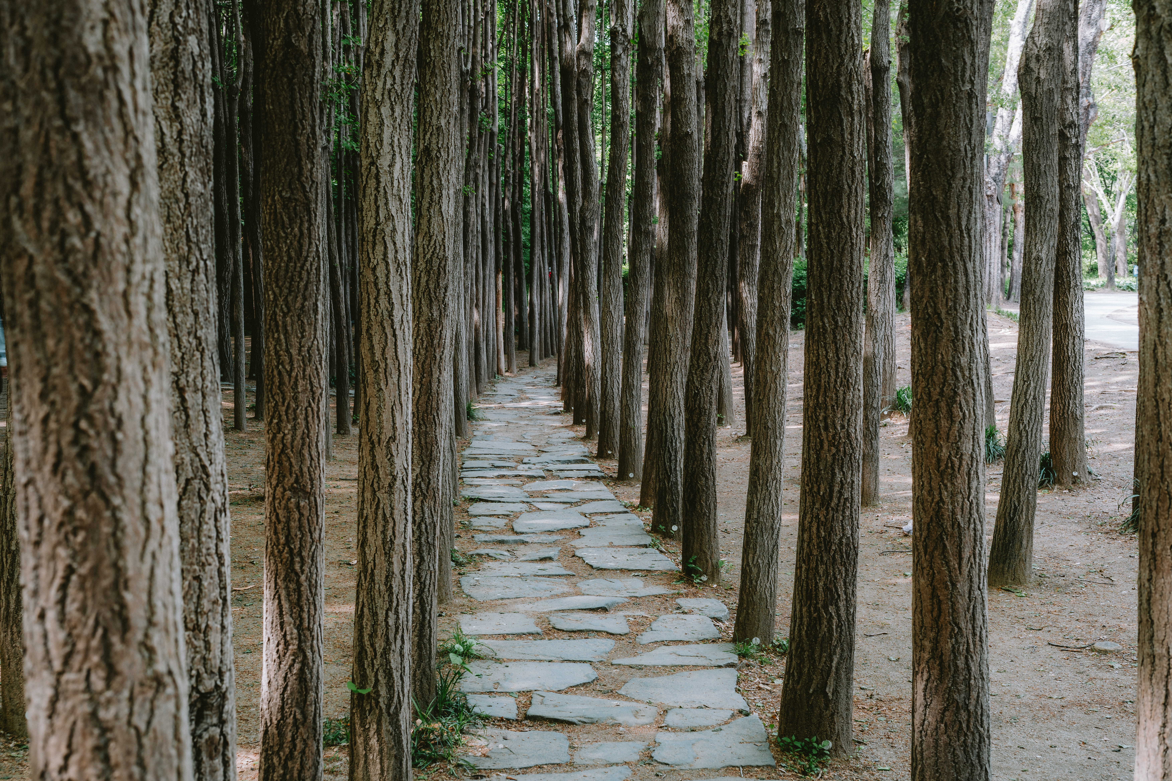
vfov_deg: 27.0
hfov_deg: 39.6
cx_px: 586
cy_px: 390
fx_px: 1628
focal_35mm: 50
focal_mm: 50
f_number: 10
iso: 100
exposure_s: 1/6
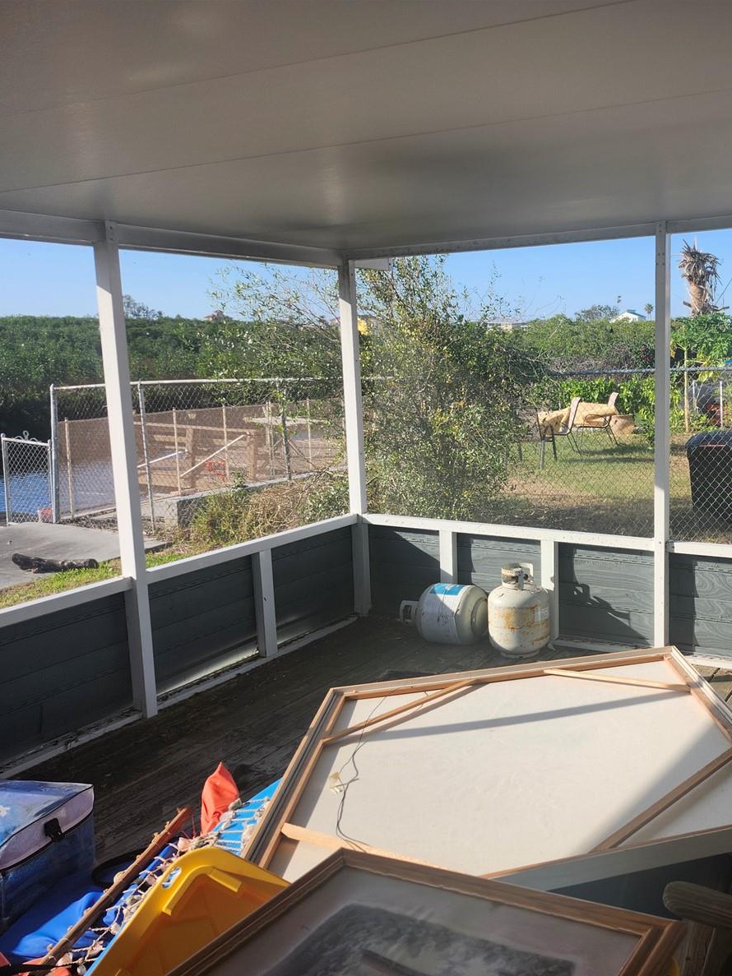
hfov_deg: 42.1
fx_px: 874
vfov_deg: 58.4
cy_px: 489
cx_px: 646
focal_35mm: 31
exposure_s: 1/577
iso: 25
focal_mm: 5.54
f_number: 1.8
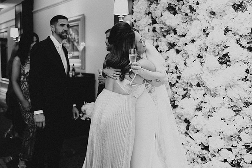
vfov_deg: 37.9
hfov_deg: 54.4
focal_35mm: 35
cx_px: 126
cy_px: 84
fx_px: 245
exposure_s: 1/200
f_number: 2.2
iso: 640
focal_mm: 35
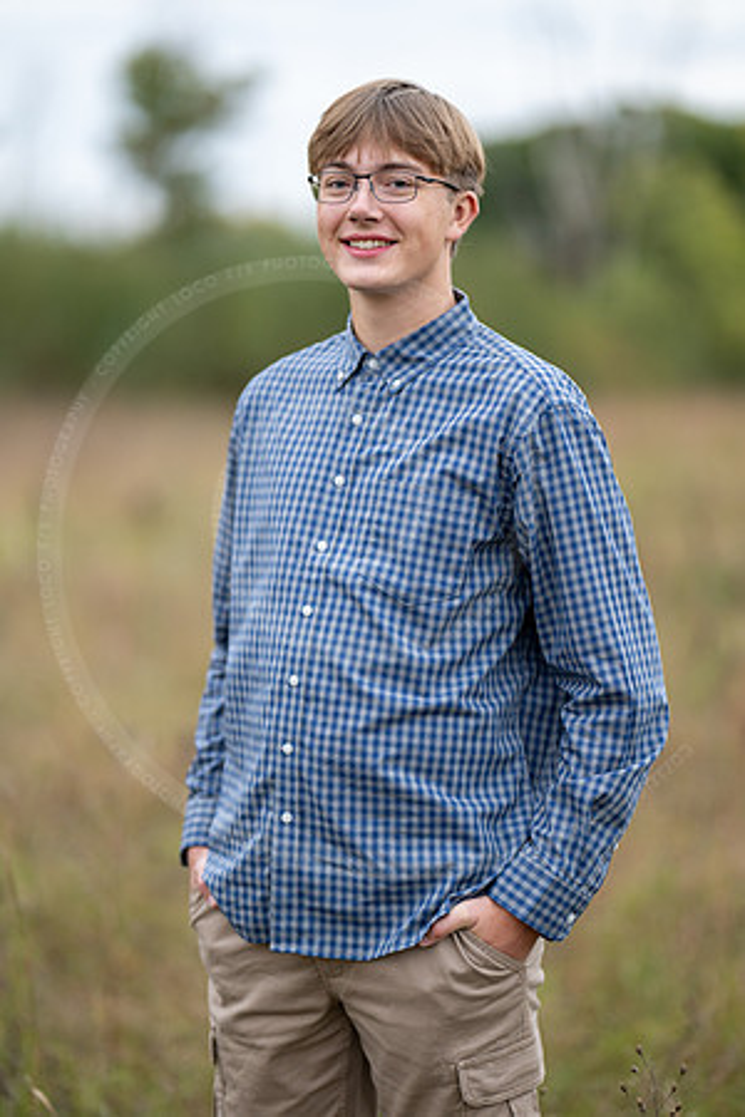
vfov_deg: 23.9
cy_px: 558
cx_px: 372
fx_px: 2638
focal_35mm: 85
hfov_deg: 16.1
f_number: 1.2
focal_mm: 85
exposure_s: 1/400
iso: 500
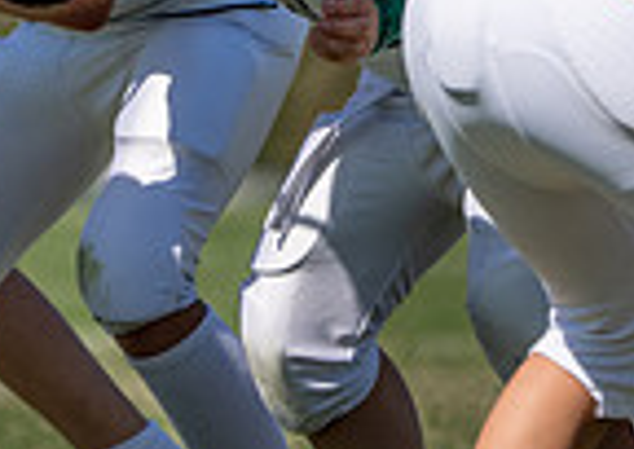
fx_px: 32123
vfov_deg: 0.8
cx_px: 253
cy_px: -11
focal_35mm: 1789
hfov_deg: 1.1
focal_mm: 361
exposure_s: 1/1600
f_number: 5.6
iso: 100
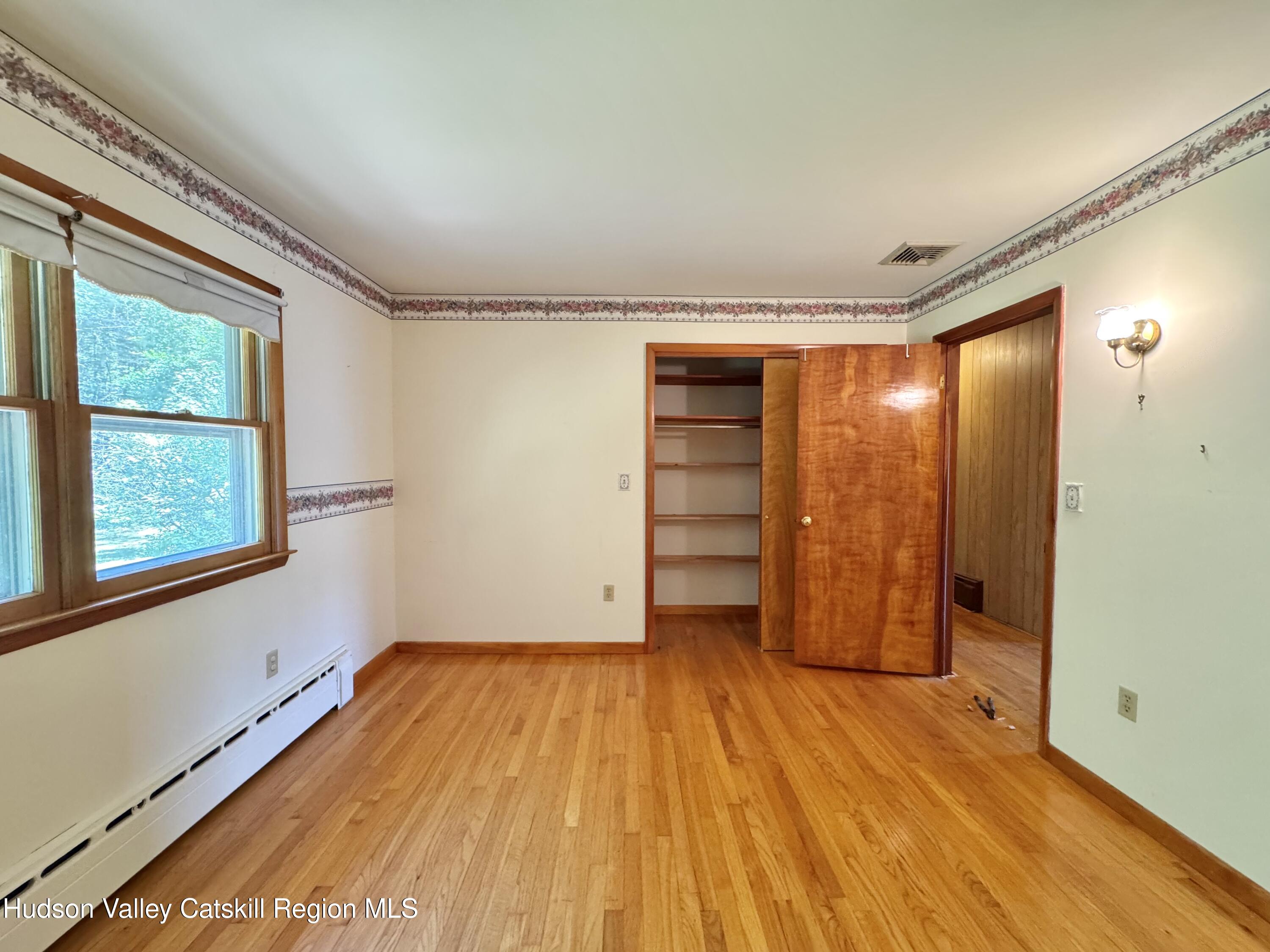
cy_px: 476
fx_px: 514
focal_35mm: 14
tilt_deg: -2.6
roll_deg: -0.1
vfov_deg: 85.7
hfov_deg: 102.1
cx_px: 635
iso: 400
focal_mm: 2.22
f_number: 2.2
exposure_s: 1/60
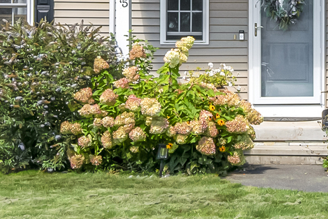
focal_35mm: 92
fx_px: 838
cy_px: 47
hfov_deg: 20.8
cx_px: 381
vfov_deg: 14.8
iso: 320
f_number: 7.1
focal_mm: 14
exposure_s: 1/640
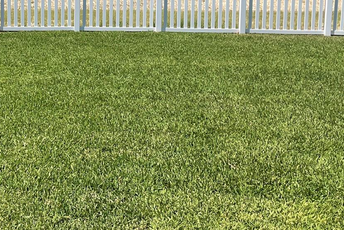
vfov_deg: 22.7
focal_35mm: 58
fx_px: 554
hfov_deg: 33.7
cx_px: 80
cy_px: 15
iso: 16
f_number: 1.8
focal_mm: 3
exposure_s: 1/1675
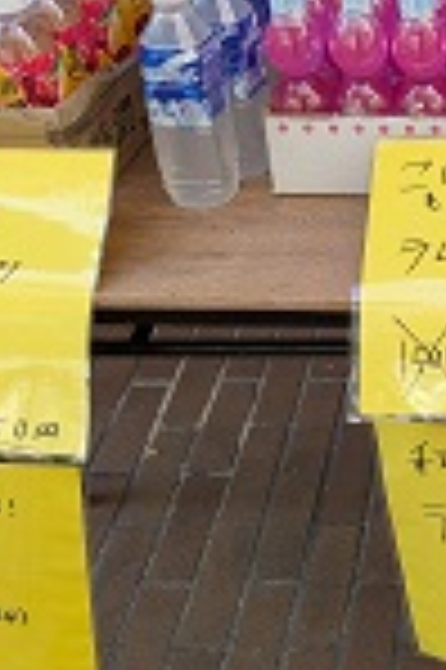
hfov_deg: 19.0
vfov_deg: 30.1
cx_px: 550
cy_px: 333
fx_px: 1248
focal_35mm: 67
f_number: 1.7
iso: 29
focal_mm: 4.53
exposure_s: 1/194
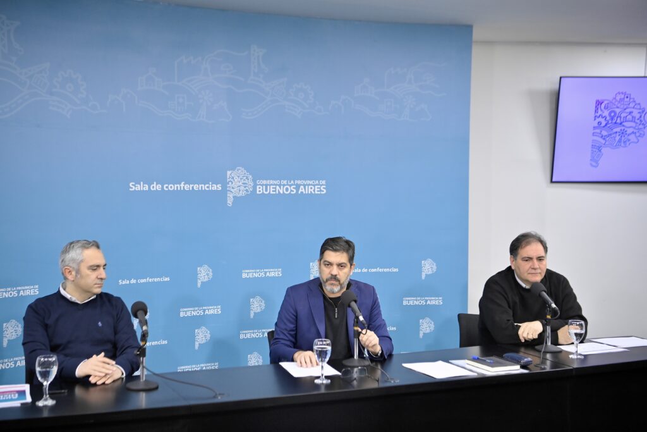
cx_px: 324
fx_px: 899
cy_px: 216
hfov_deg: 39.6
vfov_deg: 27.0
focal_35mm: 50
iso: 3200
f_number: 3.5
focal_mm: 50
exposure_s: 1/400
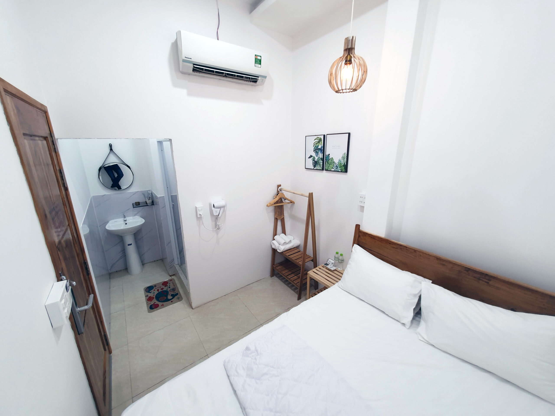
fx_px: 208
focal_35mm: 13
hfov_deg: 106.2
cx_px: 278
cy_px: 208
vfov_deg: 89.9
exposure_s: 1/50
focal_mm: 1.8
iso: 100
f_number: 2.2
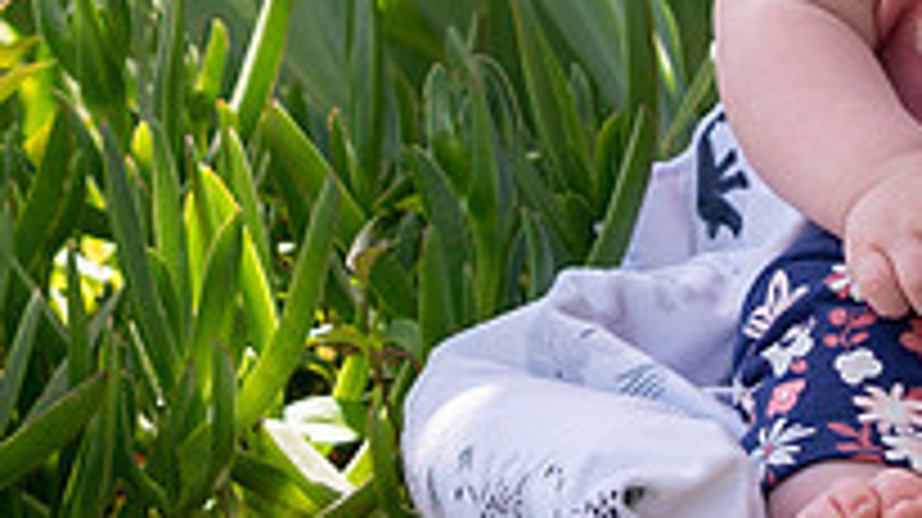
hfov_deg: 10.5
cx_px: 1013
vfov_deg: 5.9
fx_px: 4935
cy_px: -196
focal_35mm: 202
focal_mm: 35
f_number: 4
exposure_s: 1/250
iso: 125
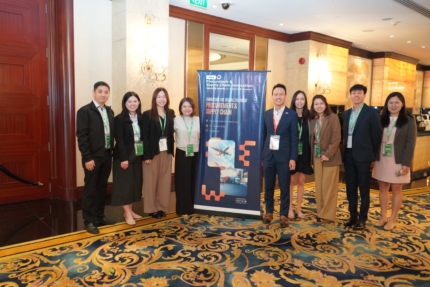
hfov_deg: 63.7
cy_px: 144
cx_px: 215
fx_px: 346
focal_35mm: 29
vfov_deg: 45.0
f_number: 4
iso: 6400
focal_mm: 29
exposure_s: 1/160
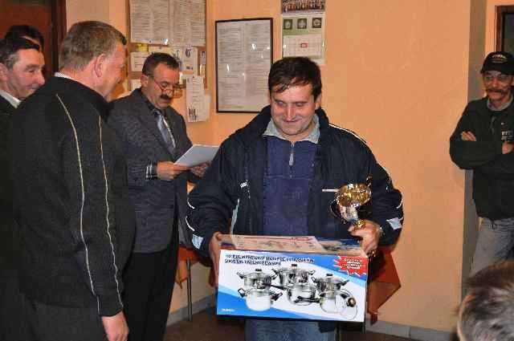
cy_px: 170
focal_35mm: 51
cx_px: 257
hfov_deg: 38.9
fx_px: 727
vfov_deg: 26.4
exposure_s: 1/60
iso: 800
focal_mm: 34
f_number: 5
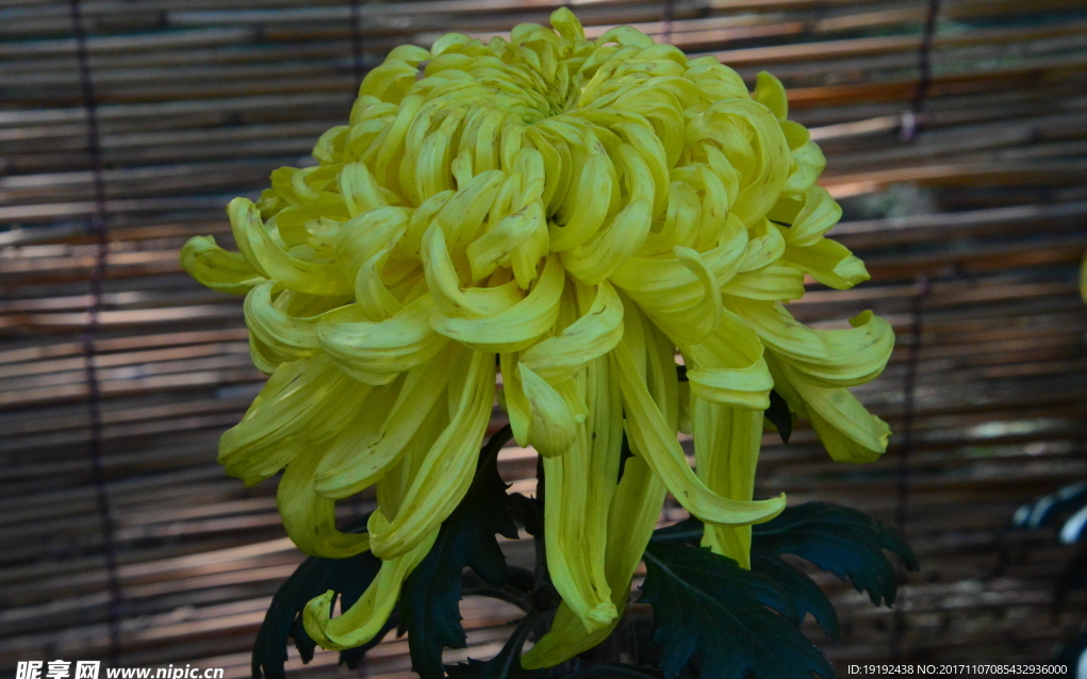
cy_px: 328
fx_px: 2814
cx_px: 544
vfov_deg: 13.8
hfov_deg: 21.9
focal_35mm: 95
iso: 2800
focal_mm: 62
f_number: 13
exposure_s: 1/250
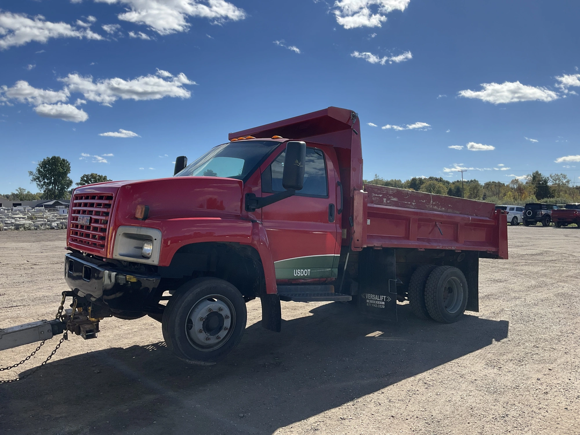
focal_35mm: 29
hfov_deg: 61.7
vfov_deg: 48.2
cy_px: 218
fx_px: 486
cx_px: 290
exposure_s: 1/2320
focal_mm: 3
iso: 25
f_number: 1.8
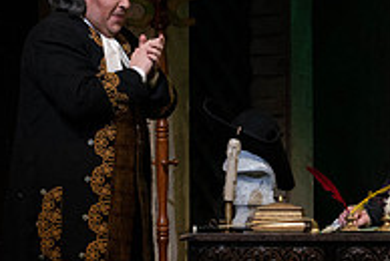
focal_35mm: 534
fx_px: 5794
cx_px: 217
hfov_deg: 3.9
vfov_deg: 2.6
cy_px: 109
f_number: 9
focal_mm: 179
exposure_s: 1/250
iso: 3200
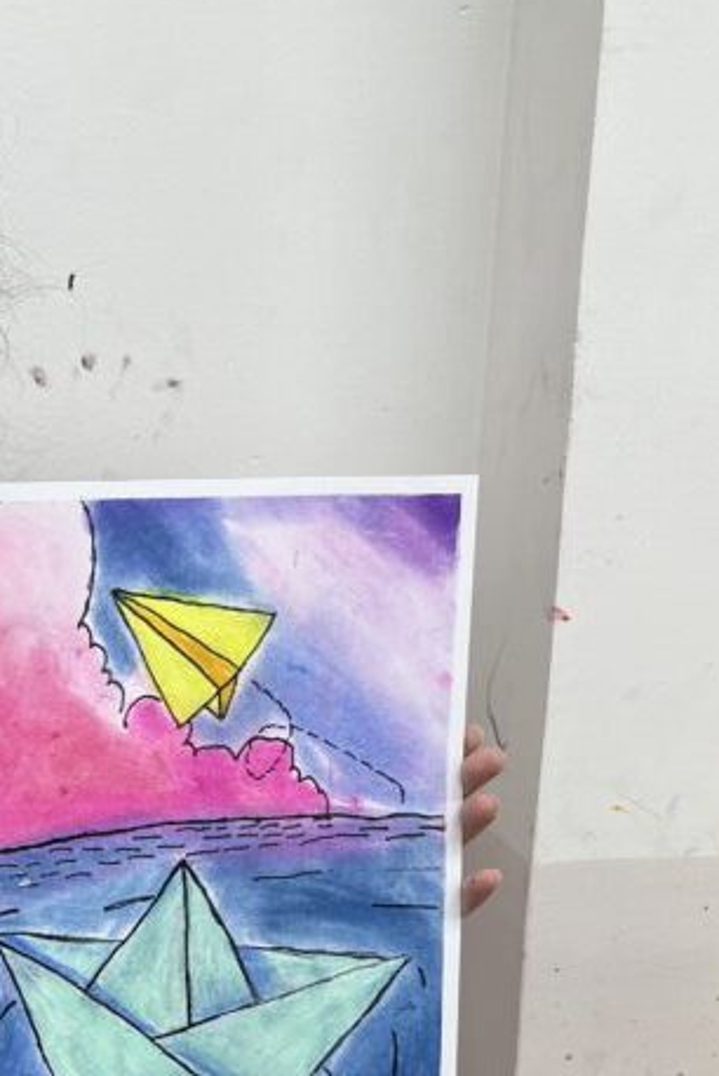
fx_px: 1765
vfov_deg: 33.6
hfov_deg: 21.9
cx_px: -63
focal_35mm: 59
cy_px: 710
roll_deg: +1.4
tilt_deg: -16.4
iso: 32
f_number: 1.6
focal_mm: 5.1
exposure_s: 1/116
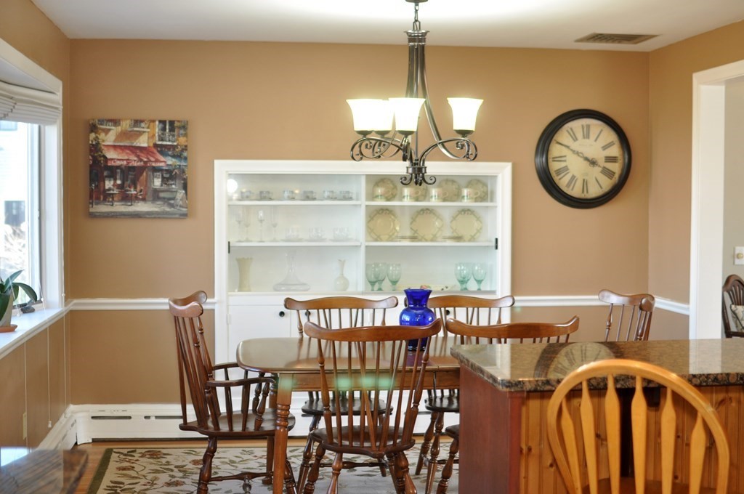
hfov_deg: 37.9
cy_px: 247
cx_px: 372
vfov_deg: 25.7
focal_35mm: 52
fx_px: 1084
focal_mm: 35
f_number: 2.5
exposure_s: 1/80
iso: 400
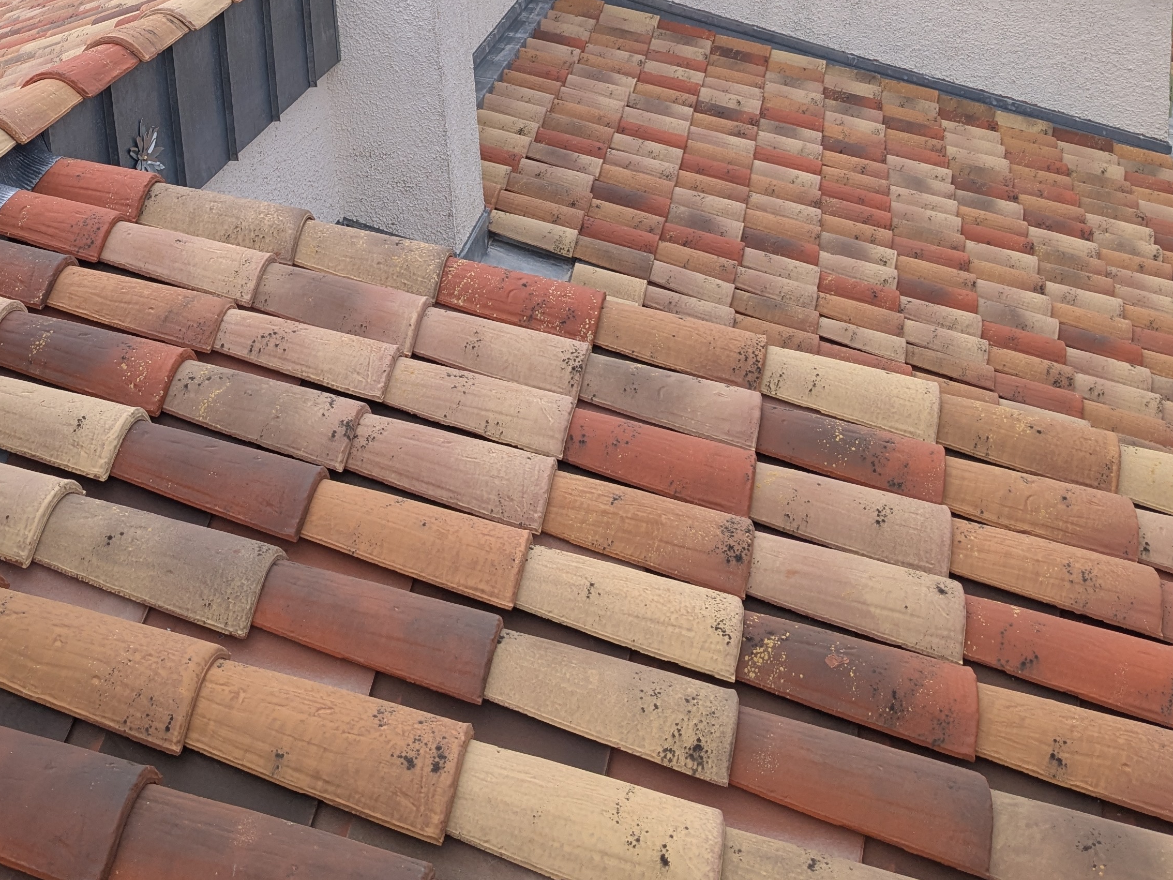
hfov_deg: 39.0
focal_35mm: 48
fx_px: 1627
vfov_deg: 29.5
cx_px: 344
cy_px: 156
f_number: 1.73
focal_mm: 4.38
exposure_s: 1/339
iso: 39
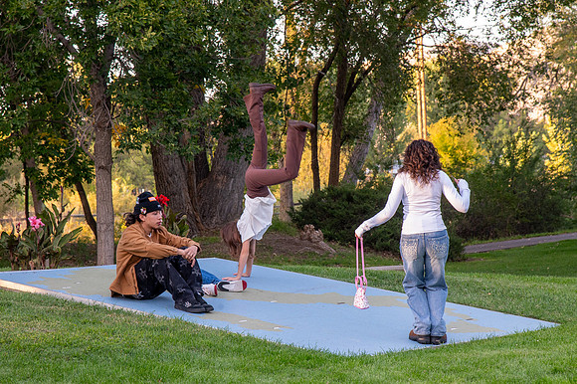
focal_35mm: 136
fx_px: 2178
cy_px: 249
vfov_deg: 10.1
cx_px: 294
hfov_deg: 15.1
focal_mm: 105
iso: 1250
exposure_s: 1/125
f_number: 8
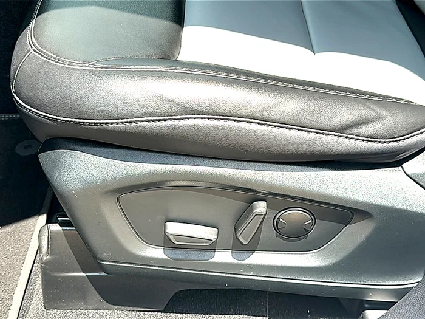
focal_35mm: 45
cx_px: 212
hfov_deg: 42.1
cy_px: 160
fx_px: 552
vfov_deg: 32.2
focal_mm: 6.86
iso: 80
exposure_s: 1/672
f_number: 1.78
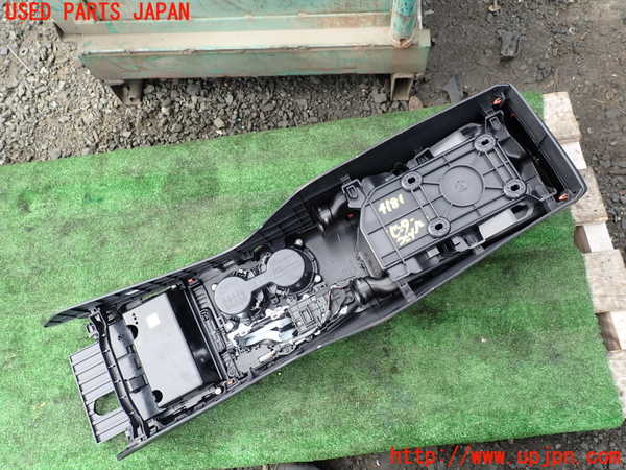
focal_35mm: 25
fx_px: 452
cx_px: 313
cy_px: 235
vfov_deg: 54.9
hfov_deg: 69.4
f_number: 2.8
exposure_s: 1/160
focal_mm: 4.5
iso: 100
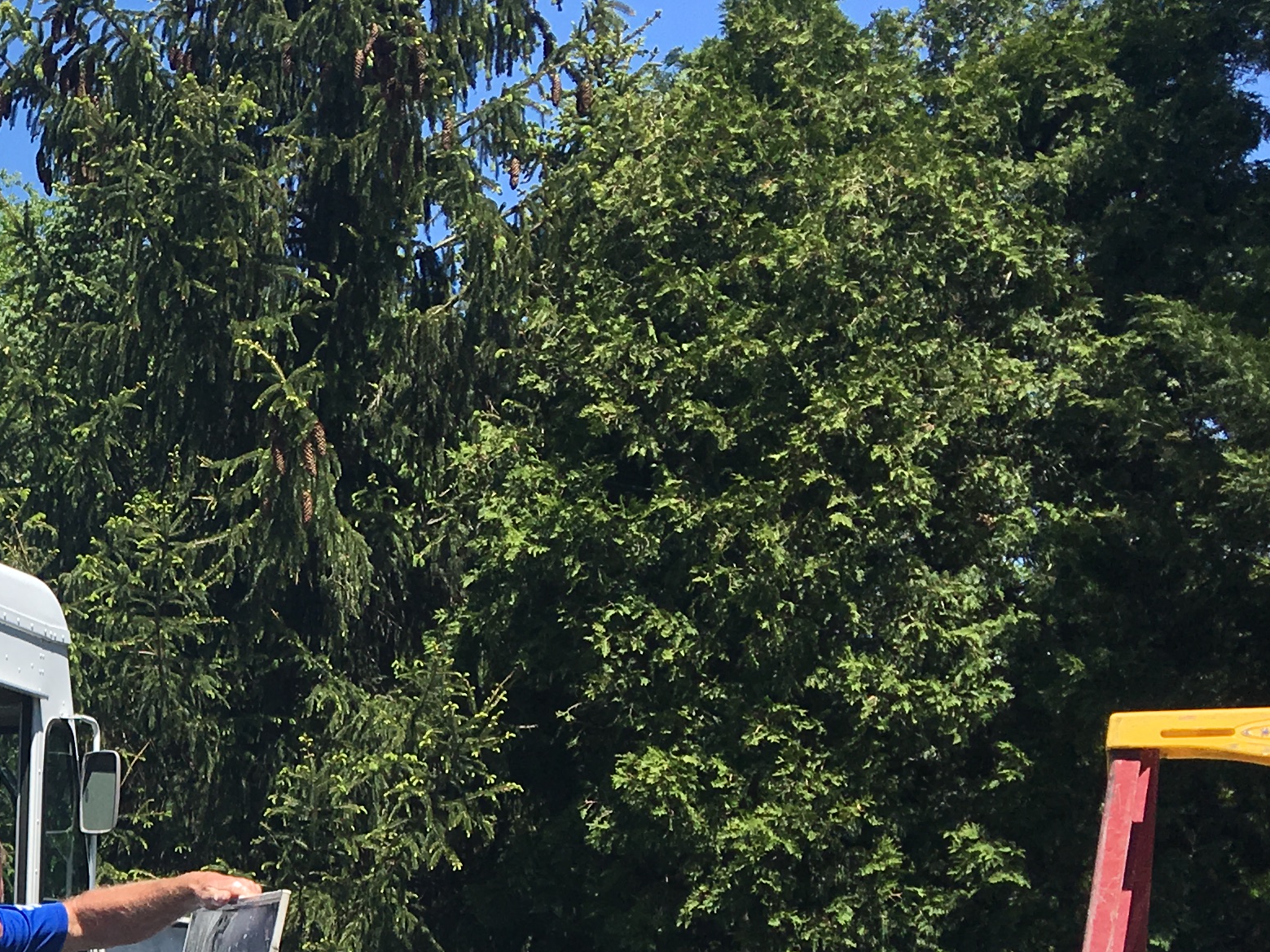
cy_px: 1088
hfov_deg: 23.7
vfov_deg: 18.8
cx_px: -246
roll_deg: -3.7
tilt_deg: -0.5
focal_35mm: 75
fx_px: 2751
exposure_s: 1/1451
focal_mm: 4.15
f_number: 2.2
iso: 25
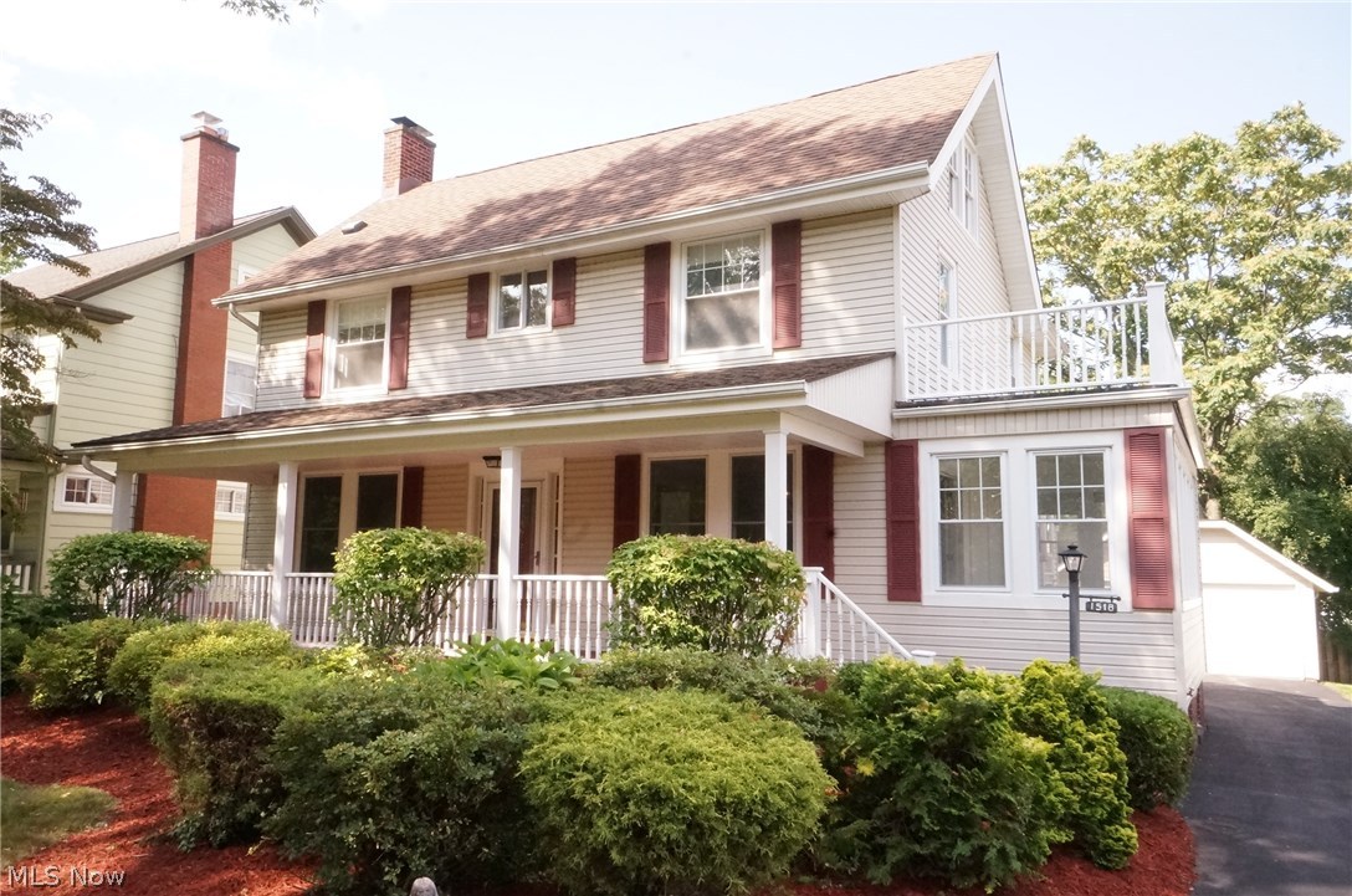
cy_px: 448
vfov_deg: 47.8
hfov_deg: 67.5
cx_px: 676
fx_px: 1012
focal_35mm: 27
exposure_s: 1/160
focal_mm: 18
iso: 3200
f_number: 11
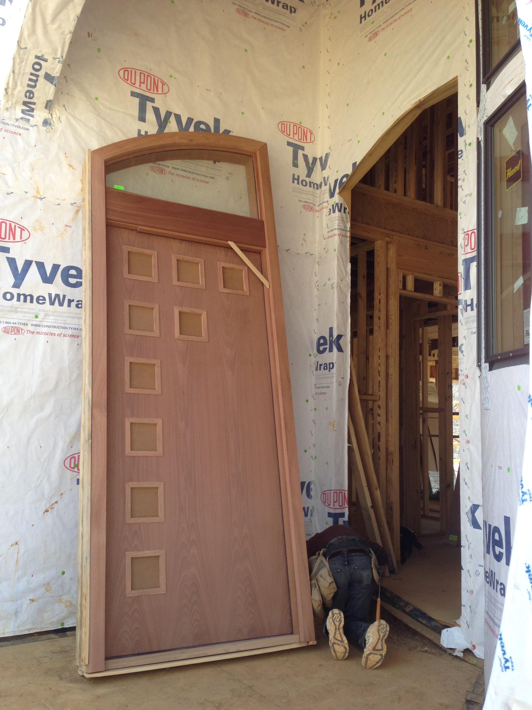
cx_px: 266
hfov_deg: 42.9
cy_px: 355
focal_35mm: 33
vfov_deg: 55.4
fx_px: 676
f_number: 2.4
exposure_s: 1/134
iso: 50
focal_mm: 4.12
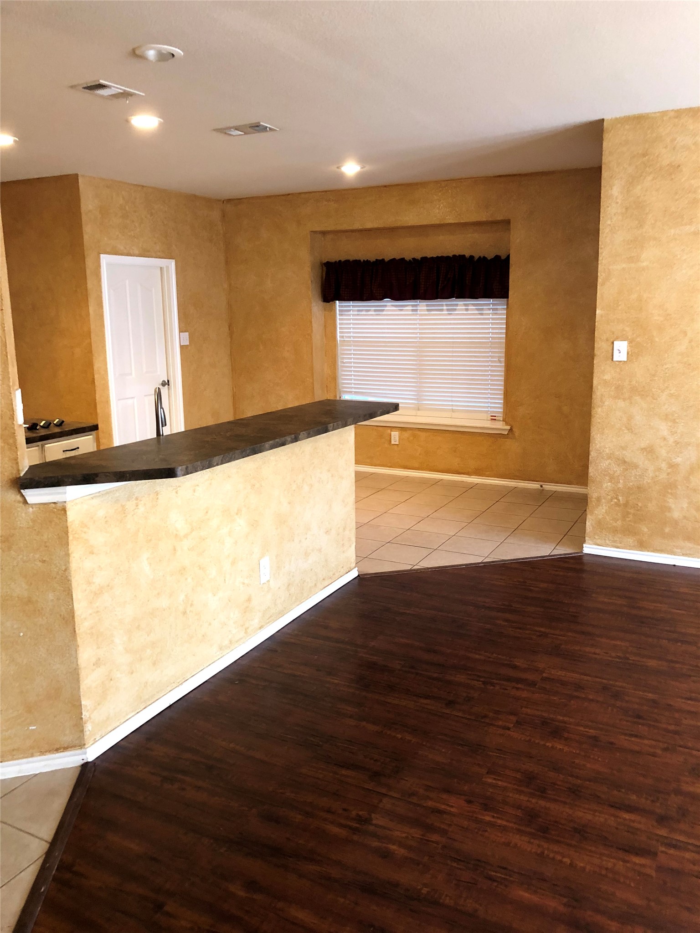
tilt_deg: -10.1
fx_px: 755
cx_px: 350
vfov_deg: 63.4
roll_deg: +0.8
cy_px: 466
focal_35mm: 28
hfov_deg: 49.7
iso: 64
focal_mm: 4
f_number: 1.8
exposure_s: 1/15
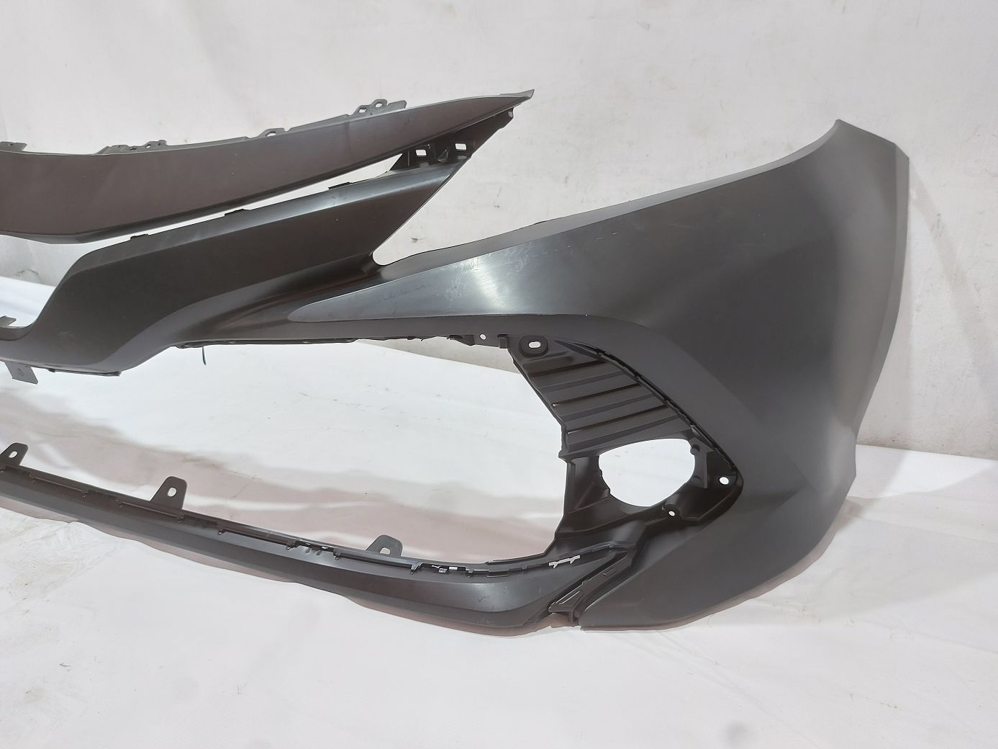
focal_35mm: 24
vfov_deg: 56.8
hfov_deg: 71.6
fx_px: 692
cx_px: 499
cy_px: 374
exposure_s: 1/33
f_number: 1.8
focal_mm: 5.23
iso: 200
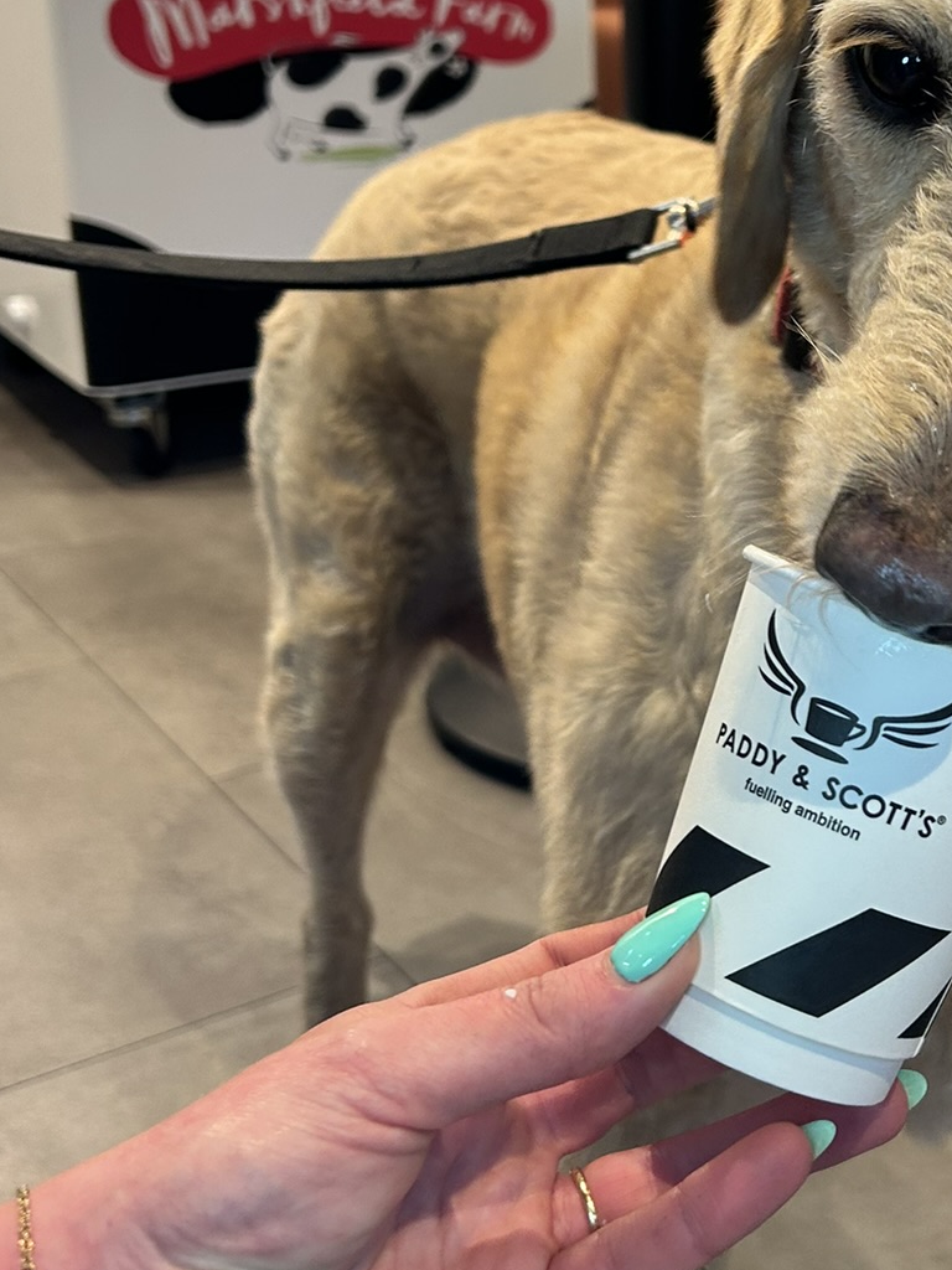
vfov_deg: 36.7
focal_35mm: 52
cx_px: 863
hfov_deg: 27.0
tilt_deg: -17.4
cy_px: 495
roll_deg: +1.5
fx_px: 1907
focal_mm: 5.7
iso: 80
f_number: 1.5
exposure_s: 1/50
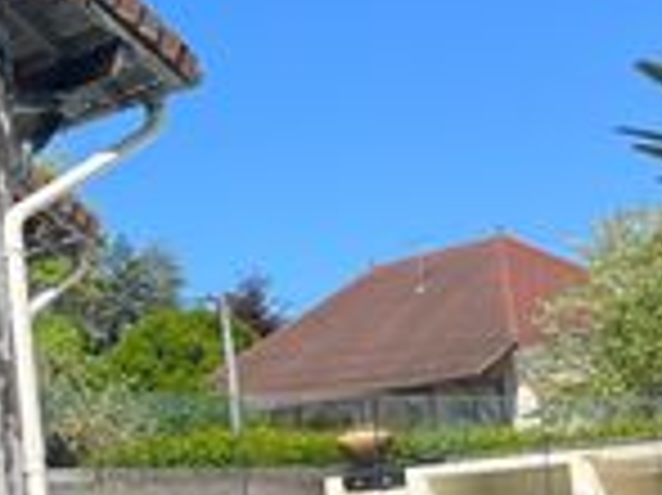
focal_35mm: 106
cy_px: 369
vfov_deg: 13.9
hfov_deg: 15.5
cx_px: -581
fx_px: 2026
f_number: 1.6
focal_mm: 5.1
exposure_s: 1/1580
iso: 50
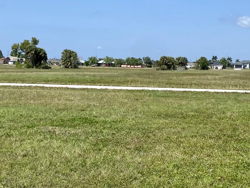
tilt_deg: -3.5
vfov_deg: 19.6
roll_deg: -1.2
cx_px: 146
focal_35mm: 75
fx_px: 542
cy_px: 100
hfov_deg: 26.0
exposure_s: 1/3497
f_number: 1.8
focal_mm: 4.25
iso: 32
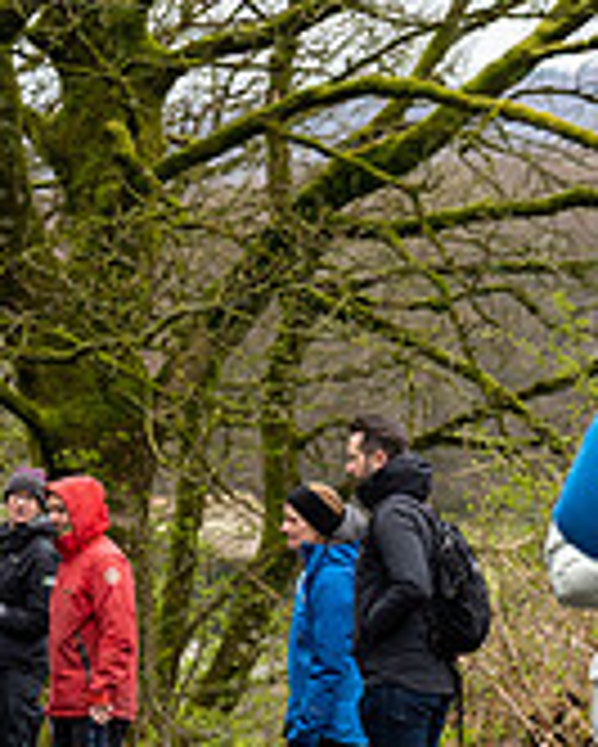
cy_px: 430
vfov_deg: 4.8
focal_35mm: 400
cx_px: -364
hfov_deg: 3.9
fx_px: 8841
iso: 800
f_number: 3.5
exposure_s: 1/1000
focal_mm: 122
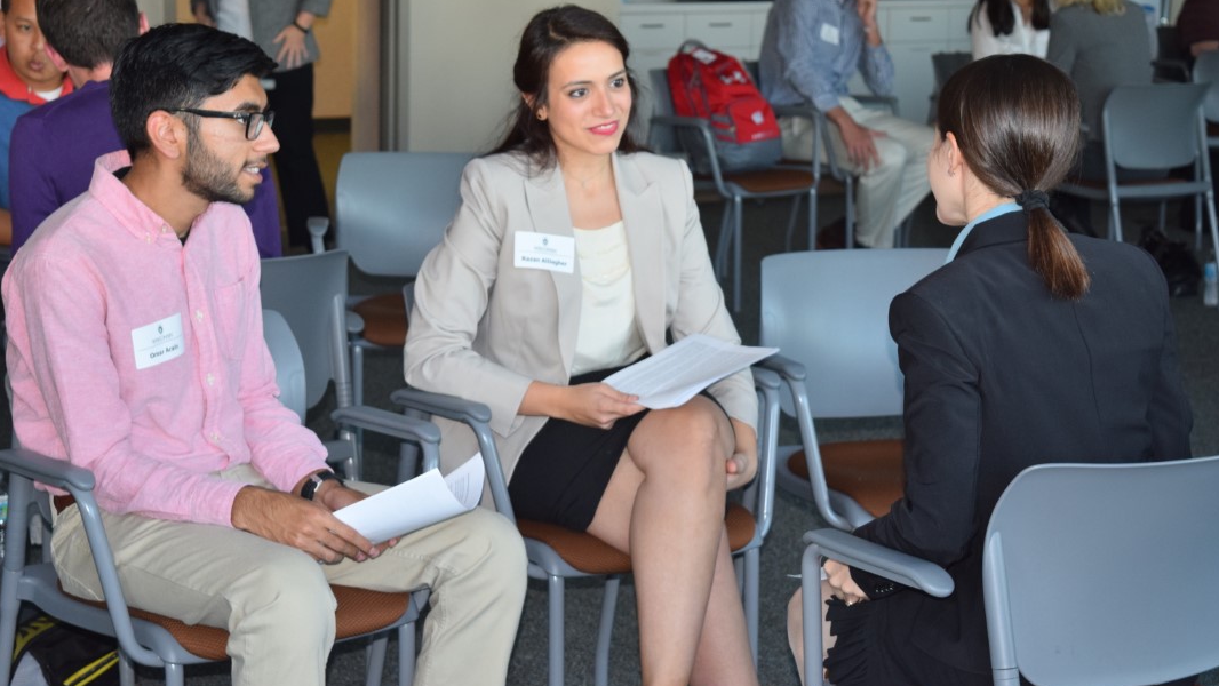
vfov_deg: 13.8
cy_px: 309
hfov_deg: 24.3
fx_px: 2830
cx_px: 615
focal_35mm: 88
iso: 800
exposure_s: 1/60
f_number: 5.6
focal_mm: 55
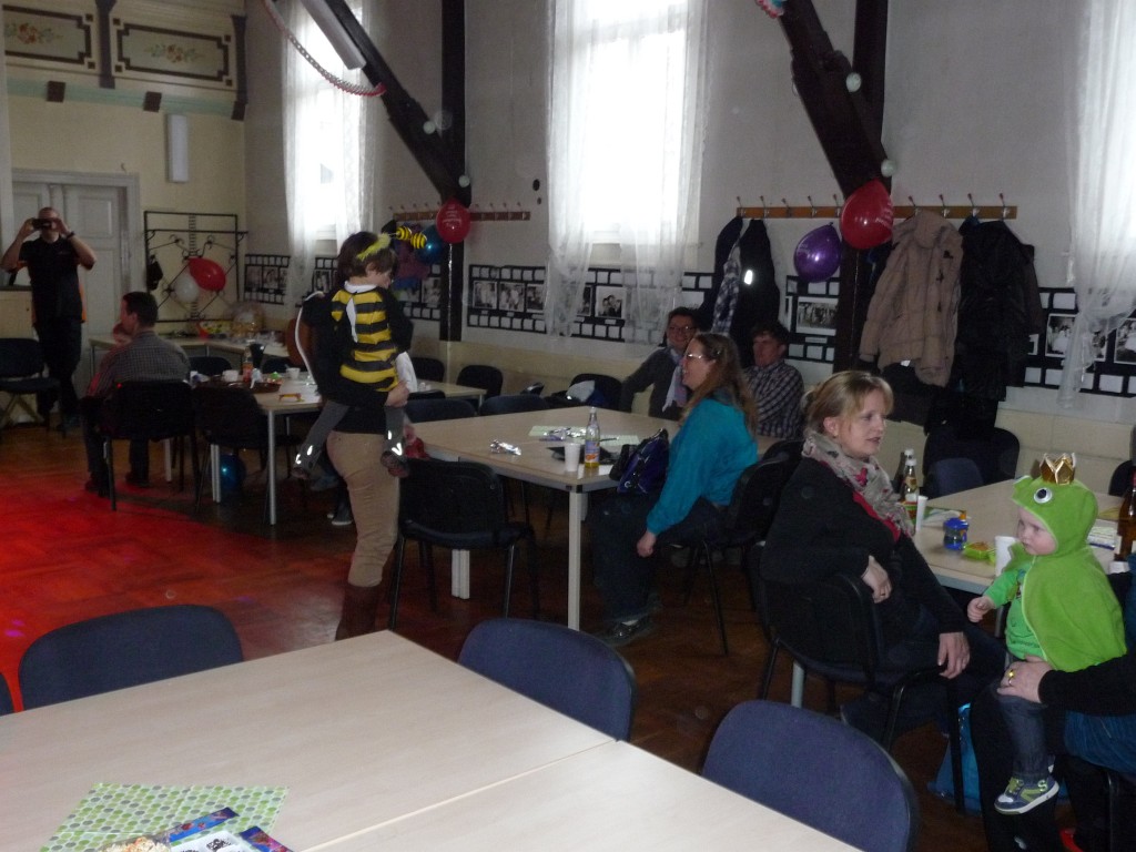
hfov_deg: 54.0
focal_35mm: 34
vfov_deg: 41.8
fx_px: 1116
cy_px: 426
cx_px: 568
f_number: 3.6
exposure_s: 1/30
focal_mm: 5.6
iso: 400
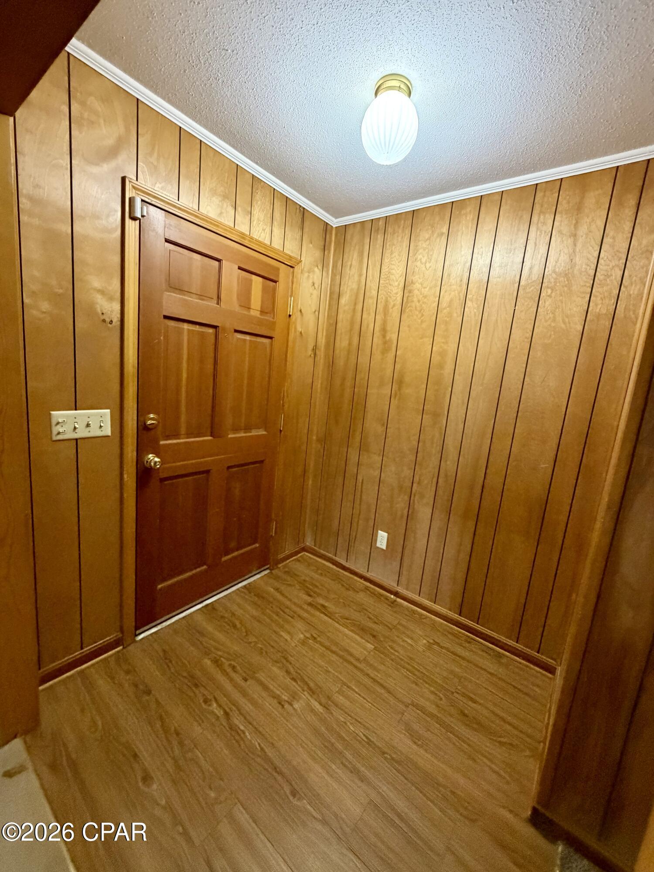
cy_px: 436
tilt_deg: -9.3
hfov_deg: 85.7
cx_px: 327
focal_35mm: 14
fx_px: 353
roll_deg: -4.8
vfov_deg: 102.1
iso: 500
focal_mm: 2.22
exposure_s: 1/60
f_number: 2.2
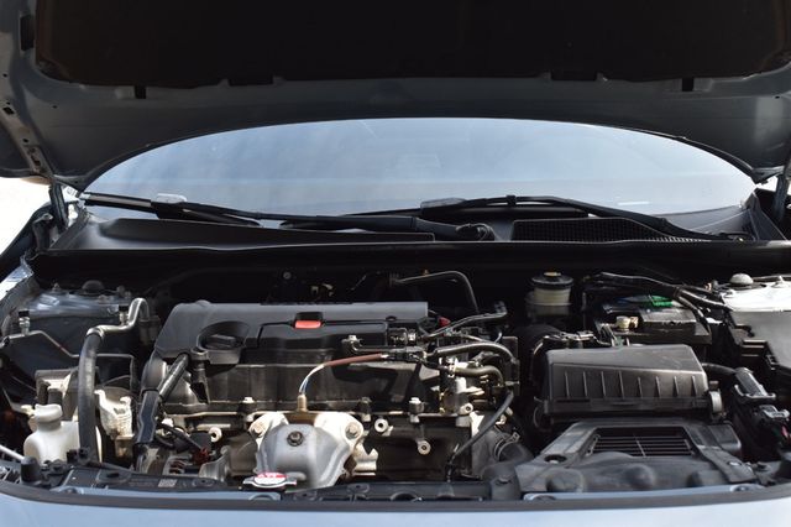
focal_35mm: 48
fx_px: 1054
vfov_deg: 28.0
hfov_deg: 41.1
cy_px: 264
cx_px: 396
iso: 400
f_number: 10
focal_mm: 32
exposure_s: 1/160
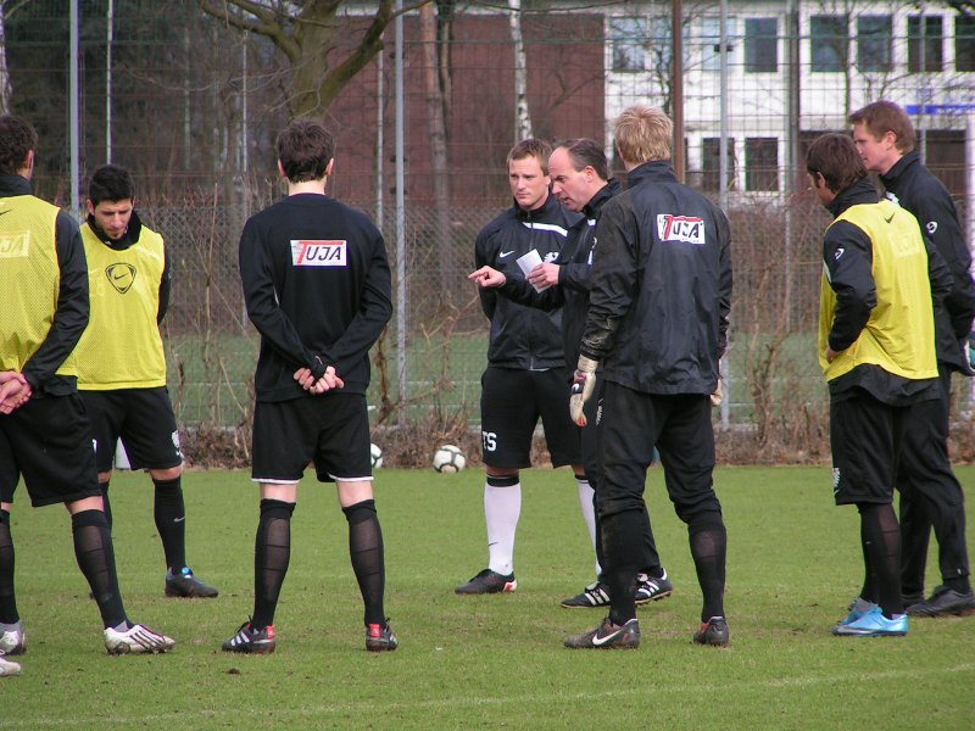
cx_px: 488
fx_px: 10703
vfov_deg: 3.9
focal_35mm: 380
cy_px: 366
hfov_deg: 5.2
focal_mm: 58
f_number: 3.5
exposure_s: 1/400
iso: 64
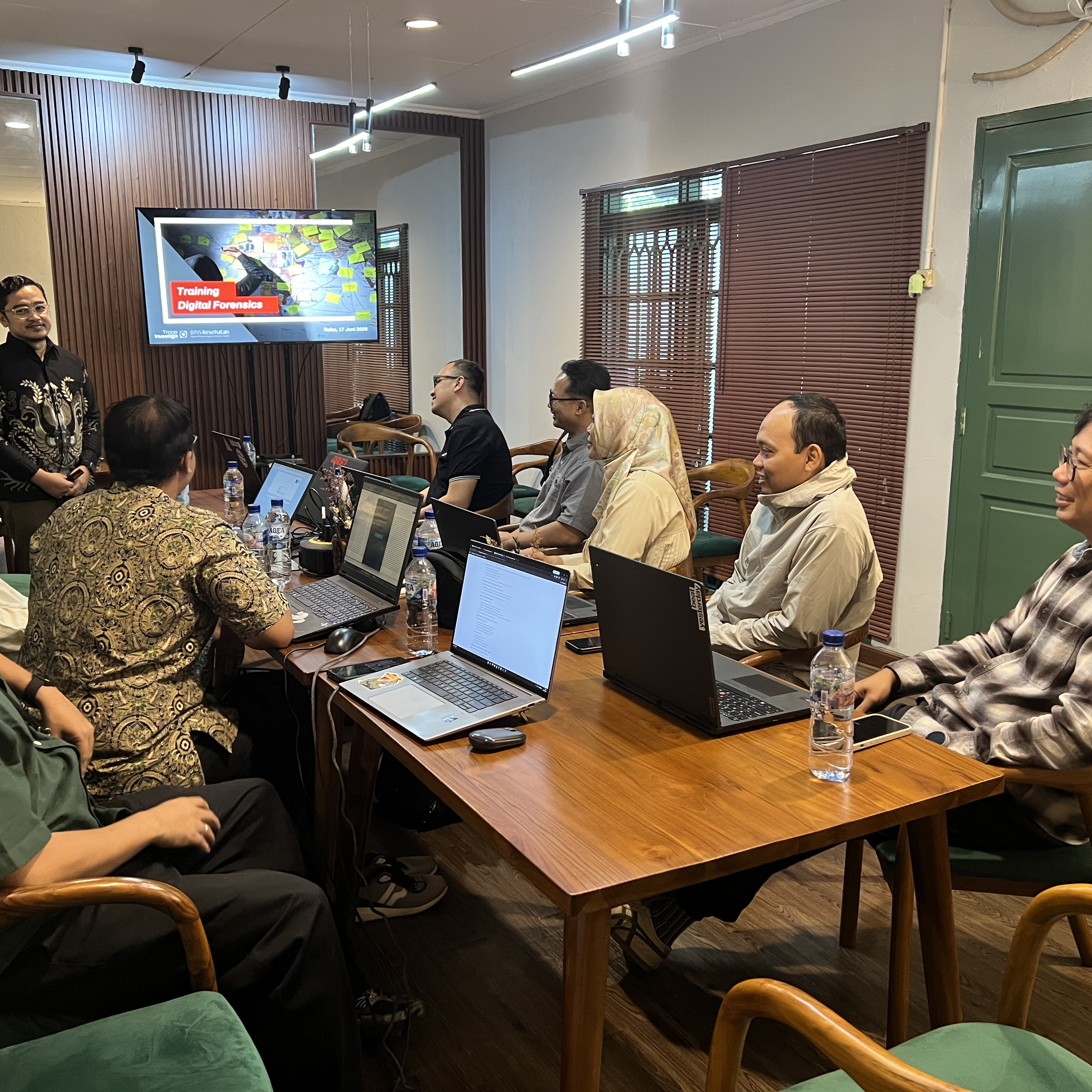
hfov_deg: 52.5
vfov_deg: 52.5
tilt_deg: -11.0
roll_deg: +0.2
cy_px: 540
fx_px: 1106
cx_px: 541
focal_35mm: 31
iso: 320
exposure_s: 1/50
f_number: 1.5
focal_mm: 5.7
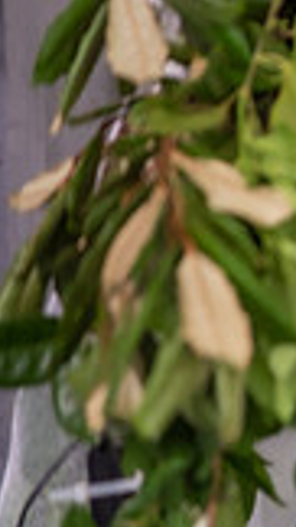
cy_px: 265
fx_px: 10476
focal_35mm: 750
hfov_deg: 1.6
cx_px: 914
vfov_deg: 2.9
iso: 200
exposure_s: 1/200
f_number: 2.8
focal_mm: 200
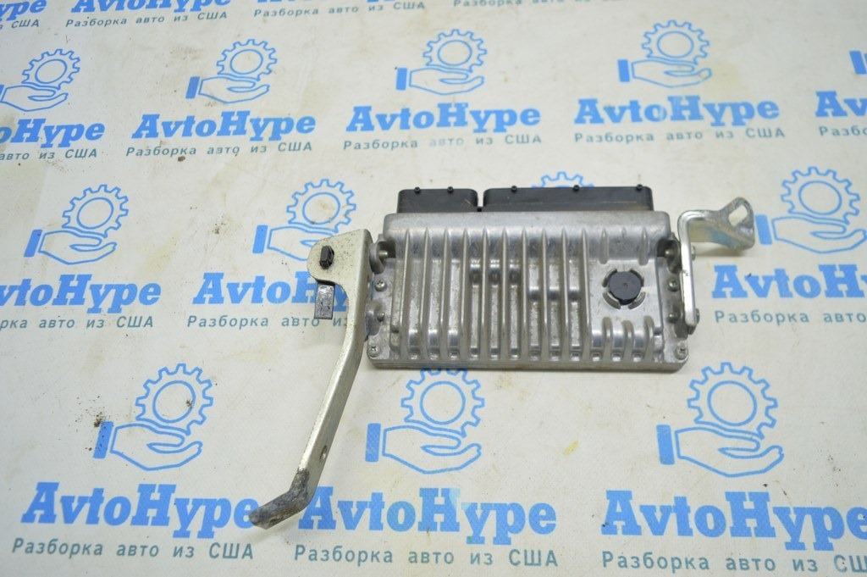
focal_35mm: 27
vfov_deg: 47.9
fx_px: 650
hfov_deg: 67.4
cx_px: 434
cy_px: 288
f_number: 3.5
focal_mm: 18
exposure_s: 1/50
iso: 400
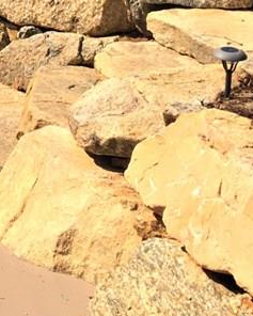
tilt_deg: -3.5
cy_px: -87
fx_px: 917
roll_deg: -1.3
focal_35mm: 98
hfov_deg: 14.4
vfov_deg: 18.3
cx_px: -153
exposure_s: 1/1083
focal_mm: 4.15
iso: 25
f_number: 2.2
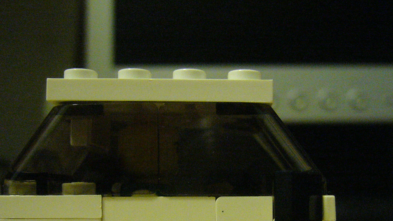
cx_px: 208
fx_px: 573
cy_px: 195
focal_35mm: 55
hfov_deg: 37.8
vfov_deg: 21.4
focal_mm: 5.8
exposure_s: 1/8
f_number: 2.8
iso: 400
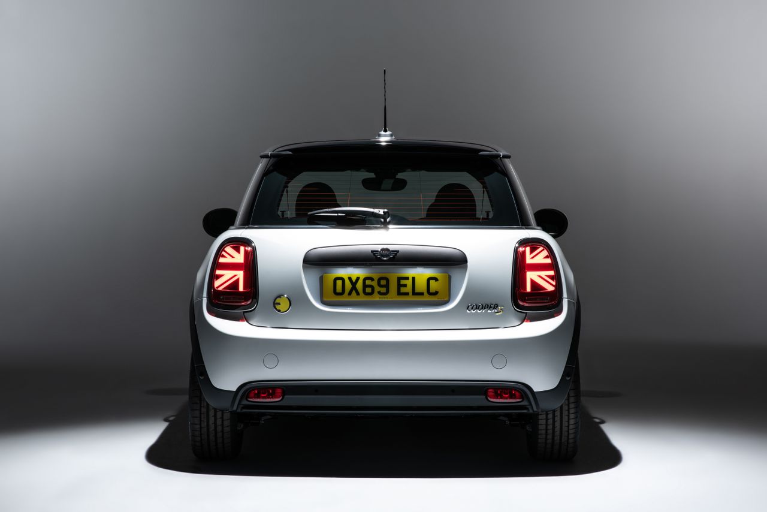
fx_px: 1811
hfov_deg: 23.9
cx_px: 384
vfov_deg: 16.1
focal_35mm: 85
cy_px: 256
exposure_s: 1/1.25
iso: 100
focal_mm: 85
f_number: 14
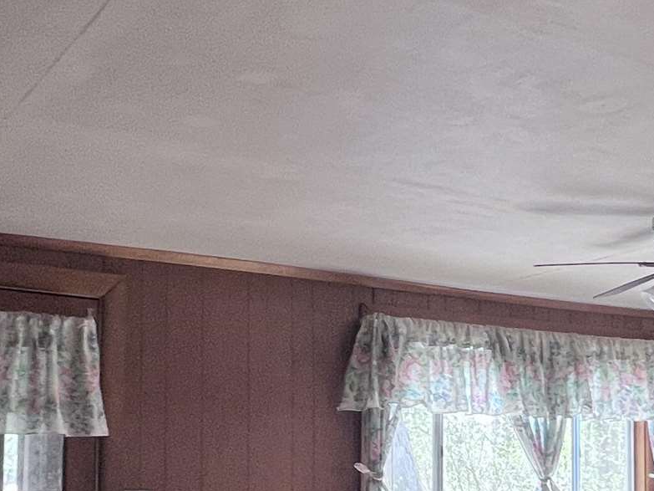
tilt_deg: +2.6
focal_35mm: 51
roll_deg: +1.0
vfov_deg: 27.8
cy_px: 414
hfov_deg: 37.1
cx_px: 439
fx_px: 963
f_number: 1.8
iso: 125
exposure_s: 1/99
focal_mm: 1.57
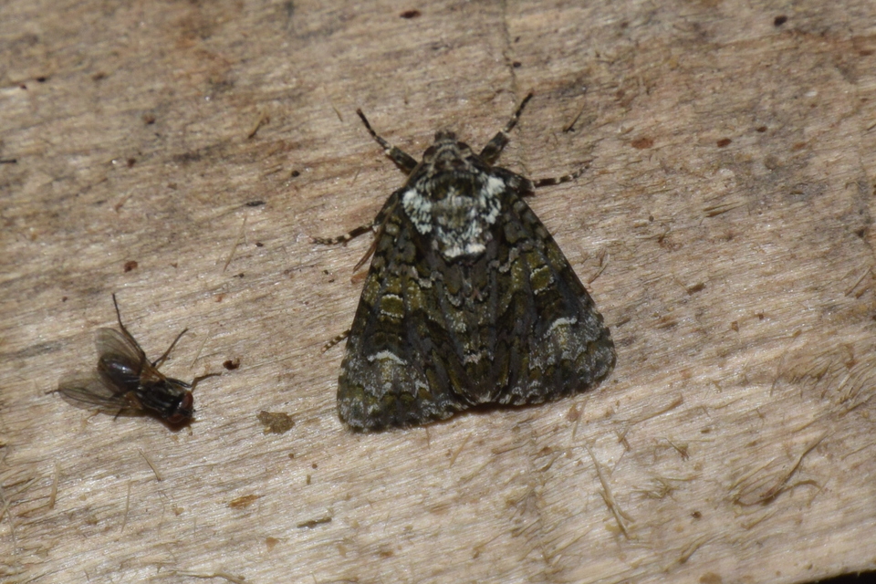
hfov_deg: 9.8
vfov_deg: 6.5
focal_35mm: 210
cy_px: 292
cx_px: 438
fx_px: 5110
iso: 320
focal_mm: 140
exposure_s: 1/60
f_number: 7.1
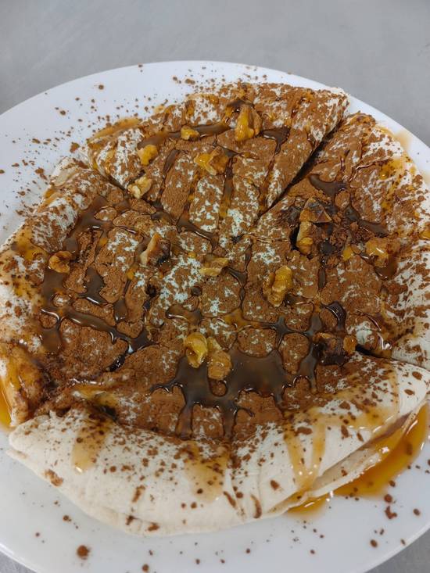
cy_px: 286
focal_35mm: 26
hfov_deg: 53.1
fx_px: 431
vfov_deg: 67.3
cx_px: 215
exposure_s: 1/120
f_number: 1.8
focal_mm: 4.81
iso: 300
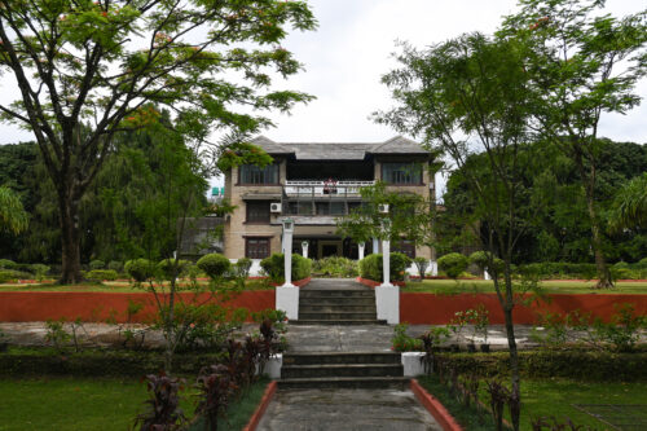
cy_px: 216
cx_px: 324
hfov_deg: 56.2
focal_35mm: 34
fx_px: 606
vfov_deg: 39.1
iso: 100
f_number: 5.6
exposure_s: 1/250
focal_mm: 22.5
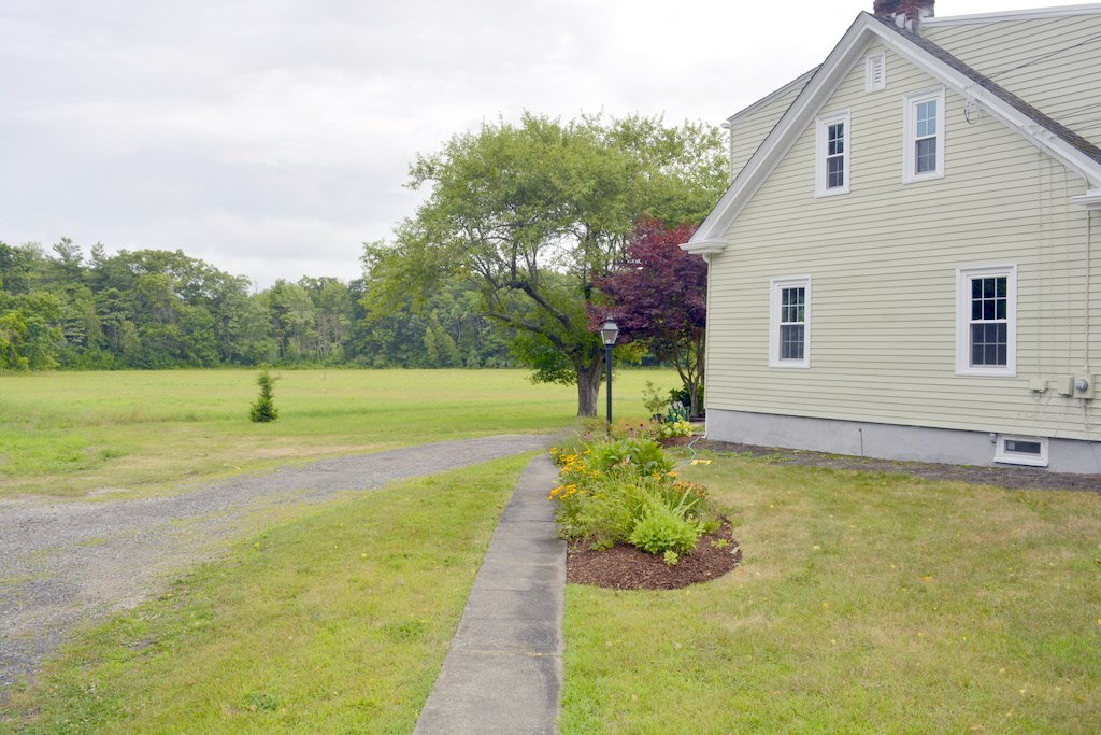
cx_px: 550
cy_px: 368
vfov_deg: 40.0
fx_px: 1009
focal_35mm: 33
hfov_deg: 57.2
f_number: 8
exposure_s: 1/200
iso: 100
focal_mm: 22
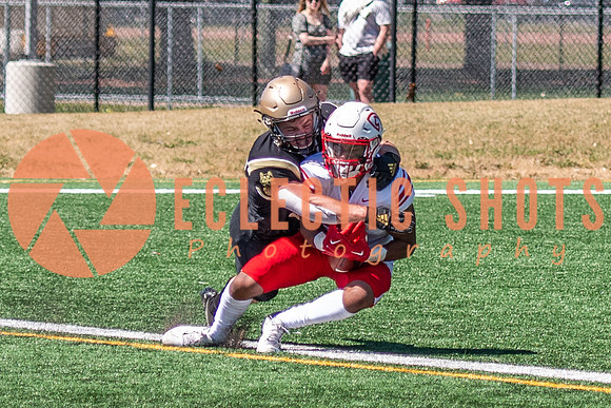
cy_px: 130
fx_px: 9628
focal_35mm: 567
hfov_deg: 3.6
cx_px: 306
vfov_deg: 2.4
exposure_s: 1/2000
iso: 160
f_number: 2.8
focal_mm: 90
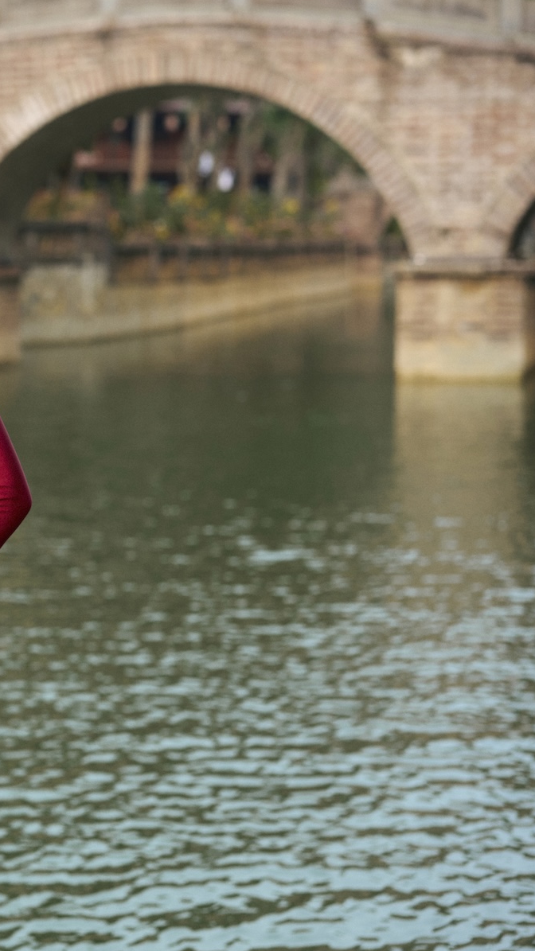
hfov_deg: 13.6
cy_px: 476
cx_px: -51
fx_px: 2195
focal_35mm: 87
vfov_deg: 24.5
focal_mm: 55
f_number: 3.2
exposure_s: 1/400
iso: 200
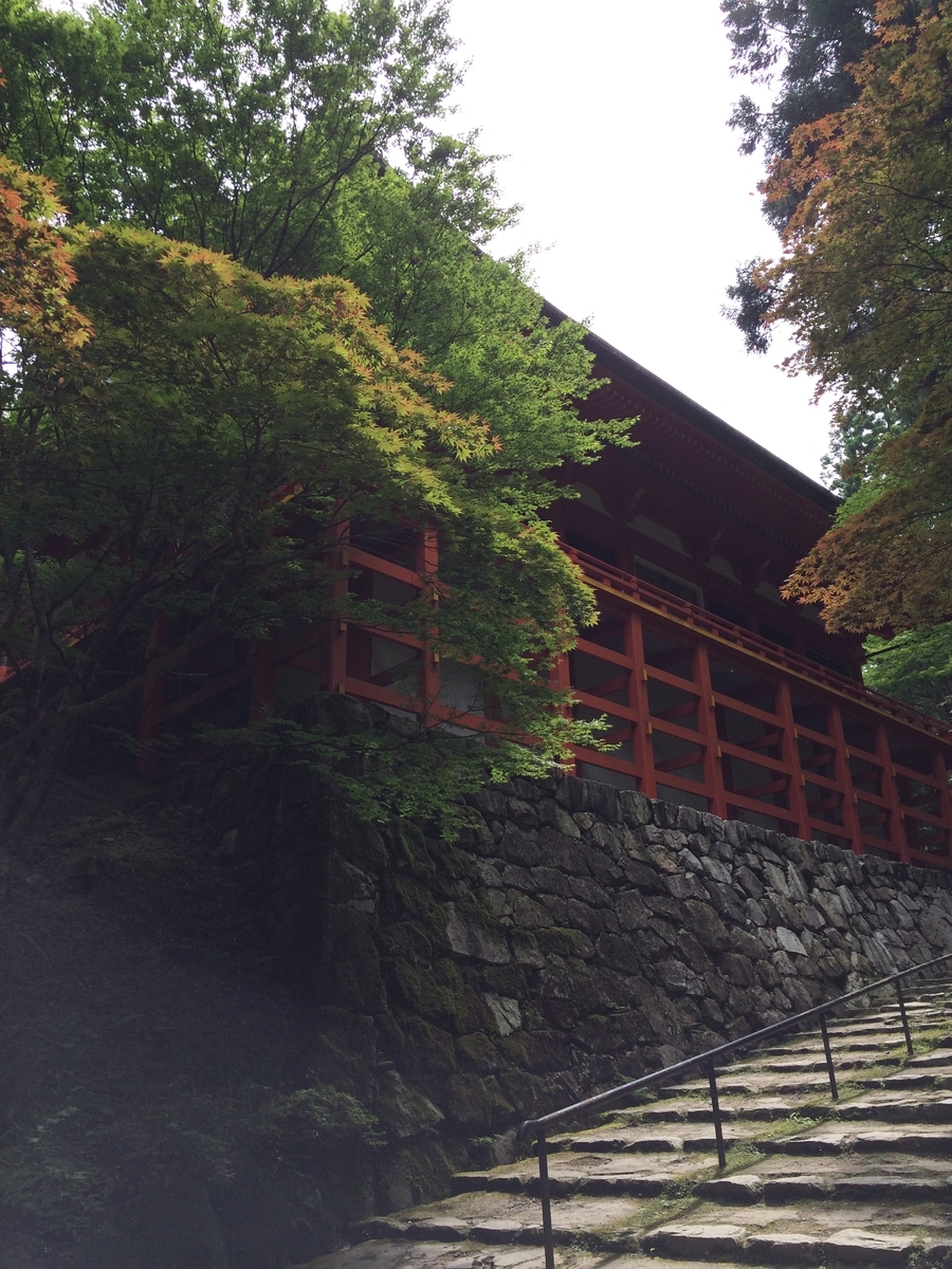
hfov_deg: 48.2
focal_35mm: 29
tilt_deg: +21.4
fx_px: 1063
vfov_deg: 61.7
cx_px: 476
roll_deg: +2.9
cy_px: 634
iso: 32
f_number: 2.2
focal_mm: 4.15
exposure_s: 1/641
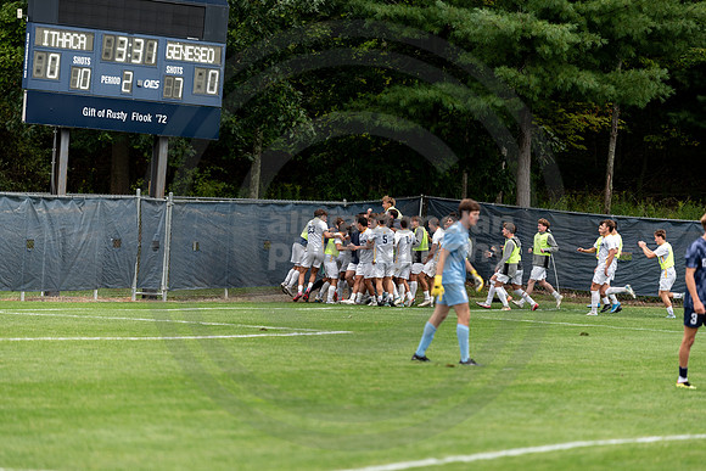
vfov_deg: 6.8
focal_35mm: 202
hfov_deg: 10.2
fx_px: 3961
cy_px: 236
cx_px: 353
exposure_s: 1/320
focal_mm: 200
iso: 320
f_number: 2.8
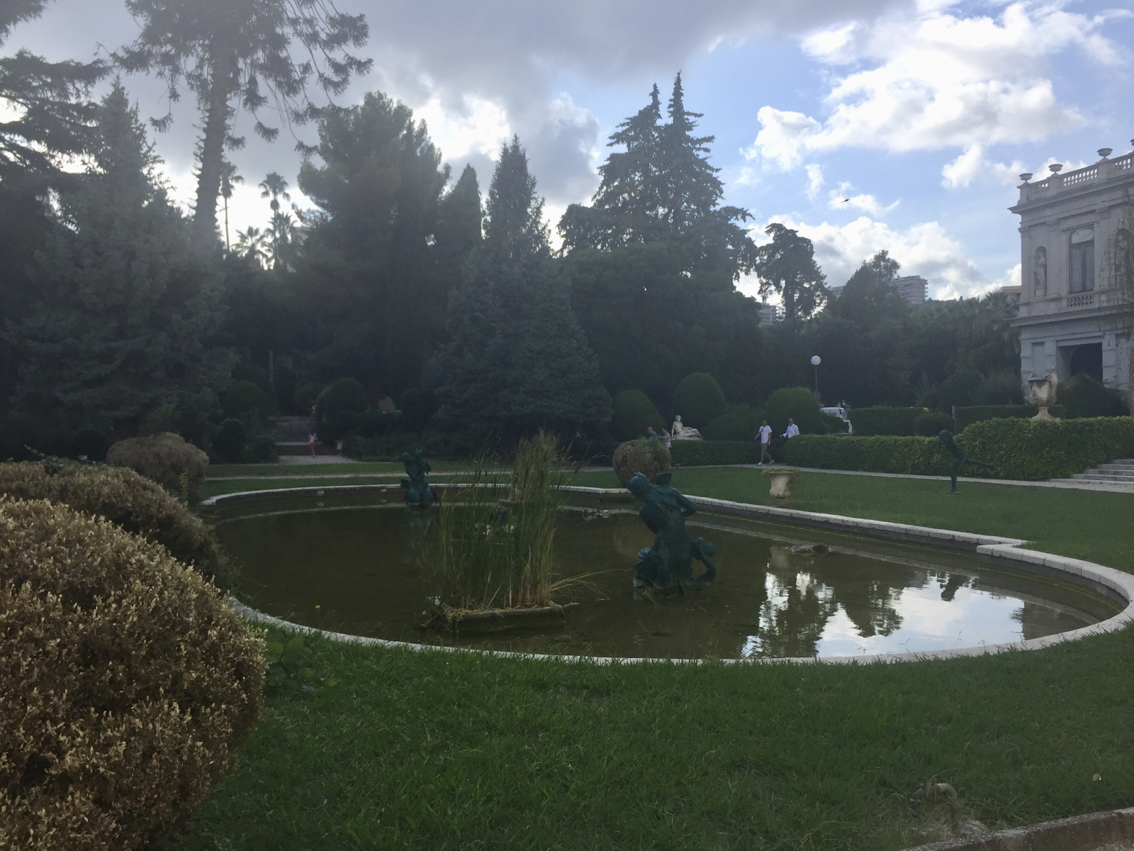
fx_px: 950
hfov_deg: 61.7
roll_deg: -0.5
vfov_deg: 48.2
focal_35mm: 29
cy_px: 426
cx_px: 567
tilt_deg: +1.1
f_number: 2.2
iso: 32
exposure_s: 1/1522
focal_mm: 4.15
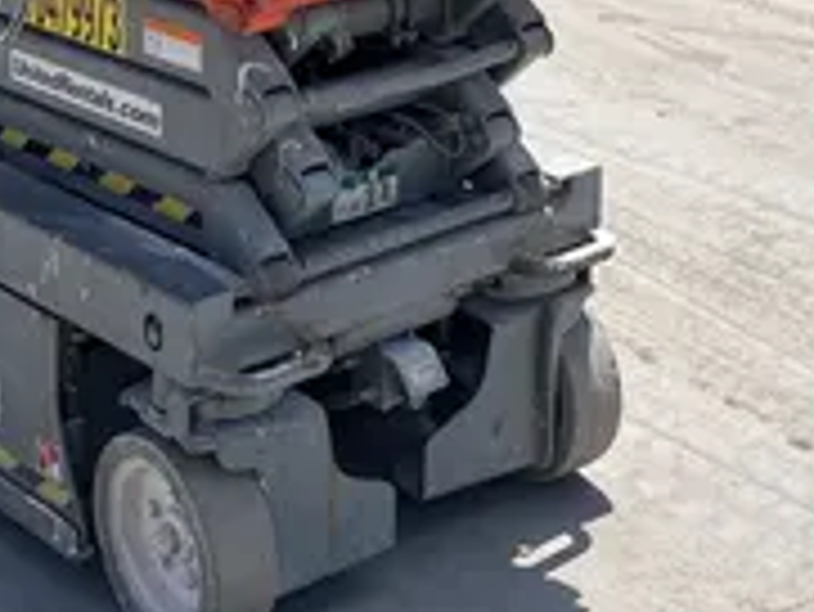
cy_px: -155
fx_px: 1859
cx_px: 342
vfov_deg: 17.6
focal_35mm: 79
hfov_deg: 24.7
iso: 50
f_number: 1.6
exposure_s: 1/4149
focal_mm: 5.1
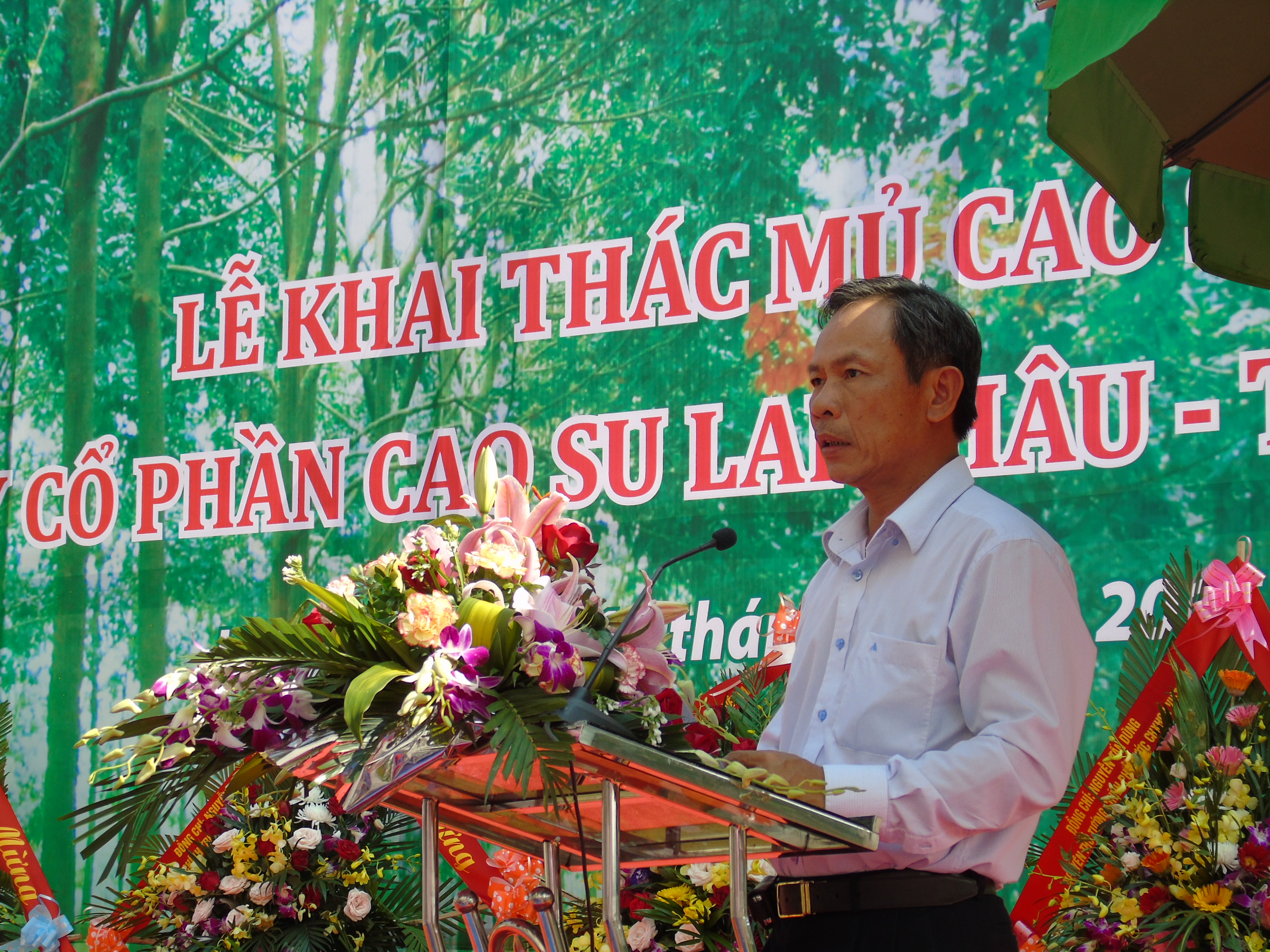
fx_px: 3449
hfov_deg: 20.9
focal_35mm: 94
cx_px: 635
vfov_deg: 15.7
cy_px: 476
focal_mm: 17
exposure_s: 1/250
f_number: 4.3
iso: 80
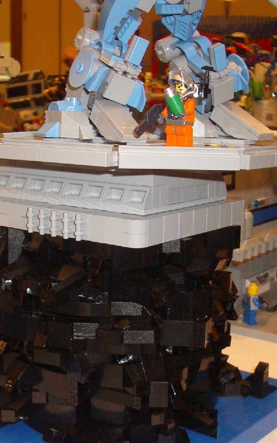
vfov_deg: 31.9
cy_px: 259
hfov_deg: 20.3
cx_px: 99
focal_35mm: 64
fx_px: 773
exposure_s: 1/60
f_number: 2.6
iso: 100
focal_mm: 5.8
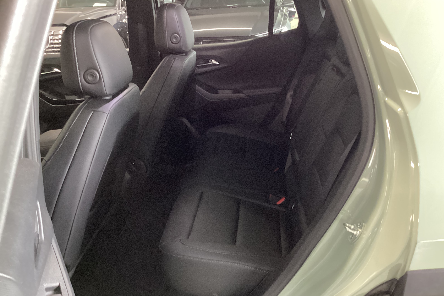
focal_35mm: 33
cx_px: 221
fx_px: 407
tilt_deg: -23.3
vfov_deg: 40.0
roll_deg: +2.5
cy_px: 147
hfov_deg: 57.2
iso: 320
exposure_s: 1/25
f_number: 2.4
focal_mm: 3.3
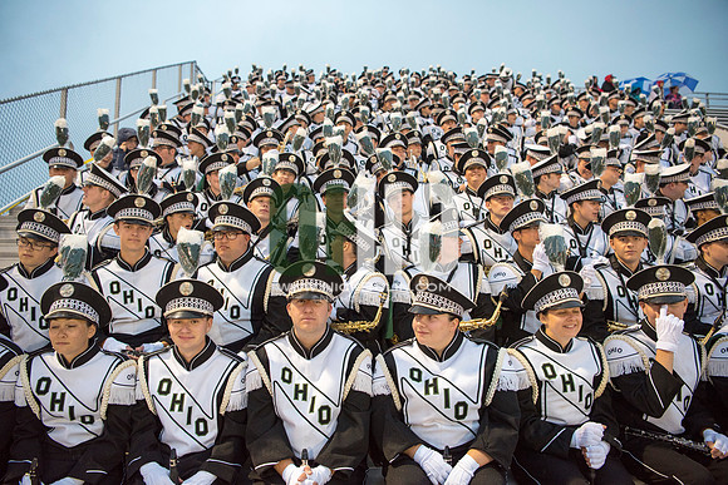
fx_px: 485
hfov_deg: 73.7
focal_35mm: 24
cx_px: 364
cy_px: 242
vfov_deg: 53.2
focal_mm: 24
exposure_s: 1/320
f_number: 3.2
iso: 2000
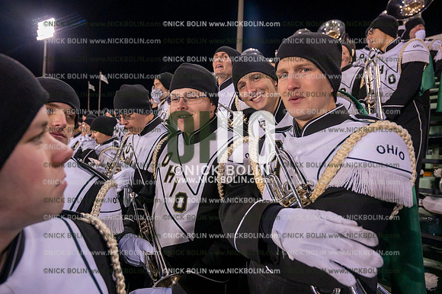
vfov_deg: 53.1
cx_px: 221
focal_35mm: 24
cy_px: 147
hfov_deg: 73.8
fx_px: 294
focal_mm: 24
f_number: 4.5
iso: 5000
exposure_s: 1/640
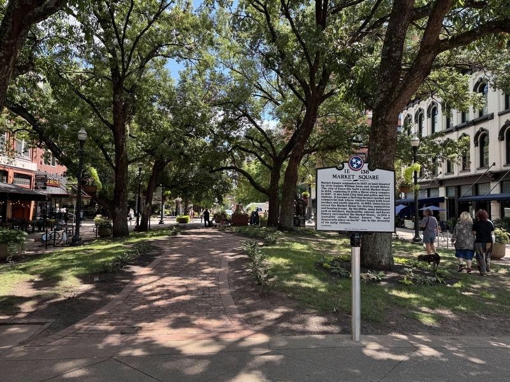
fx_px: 354
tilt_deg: +3.5
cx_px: 255
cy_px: 191
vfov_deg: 56.8
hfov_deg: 71.6
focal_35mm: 24
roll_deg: -1.1
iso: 80
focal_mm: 6.76
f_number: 1.78
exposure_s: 1/467
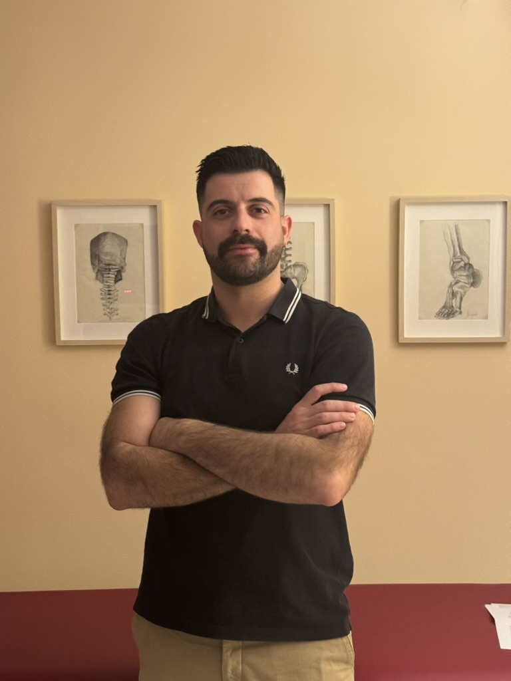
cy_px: 340
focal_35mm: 48
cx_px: 256
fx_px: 945
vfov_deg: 39.7
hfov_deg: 30.3
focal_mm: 6.76
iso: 400
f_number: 1.78
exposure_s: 1/40
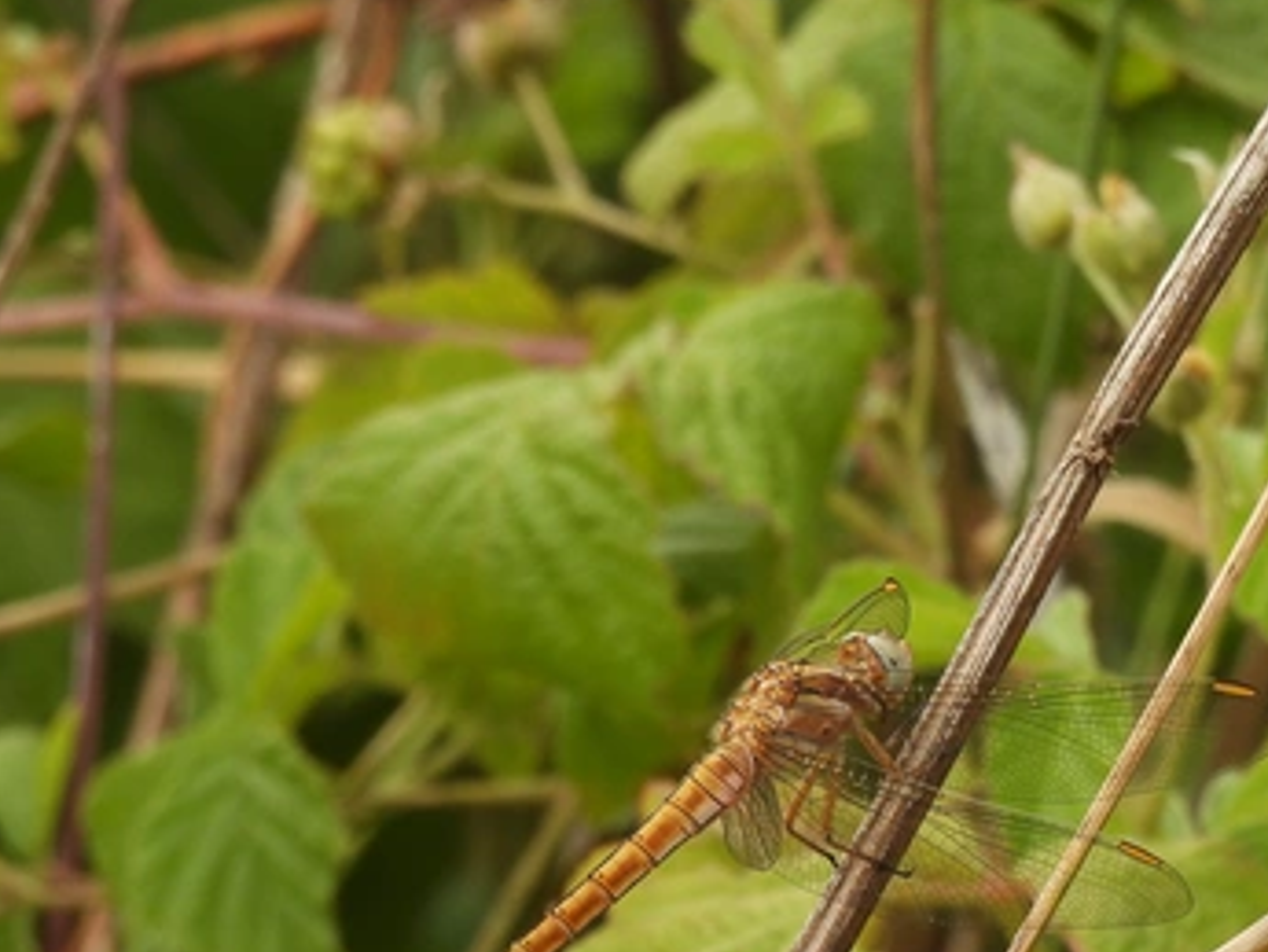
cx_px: 911
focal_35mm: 1114
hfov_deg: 1.8
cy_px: 680
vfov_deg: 1.3
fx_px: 40821
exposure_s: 1/100
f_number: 5.6
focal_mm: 107
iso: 100
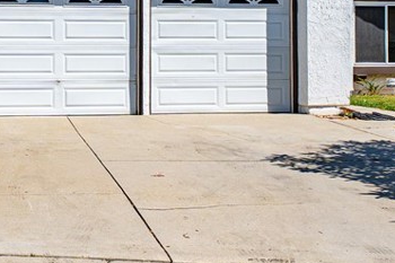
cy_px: -5
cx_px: 67
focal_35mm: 79
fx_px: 866
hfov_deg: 25.2
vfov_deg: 16.9
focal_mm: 18
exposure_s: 1/400
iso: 80
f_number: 6.3
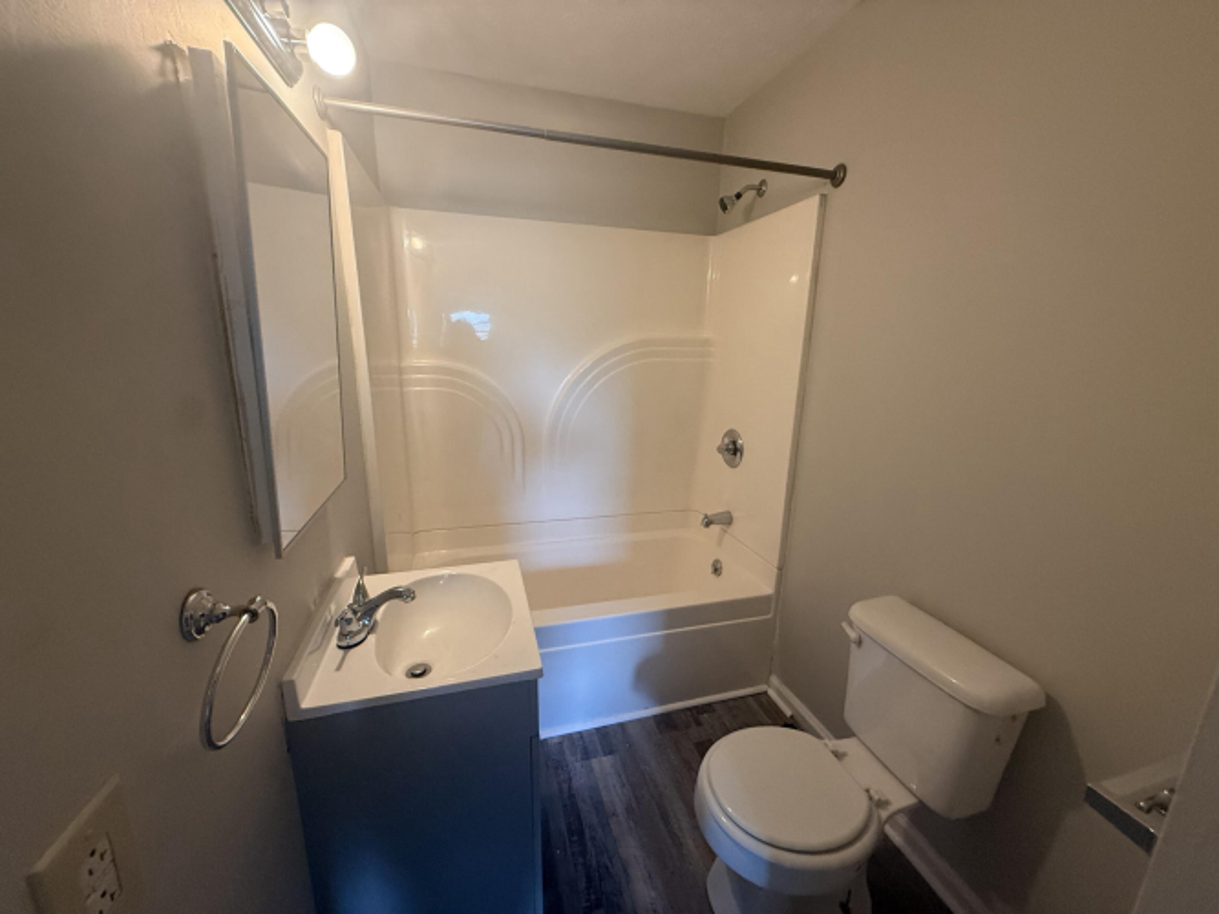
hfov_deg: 102.1
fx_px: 493
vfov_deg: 85.7
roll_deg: -1.6
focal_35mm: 14
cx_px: 610
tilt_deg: -12.8
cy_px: 457
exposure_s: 1/60
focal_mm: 2.22
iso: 320
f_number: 2.2
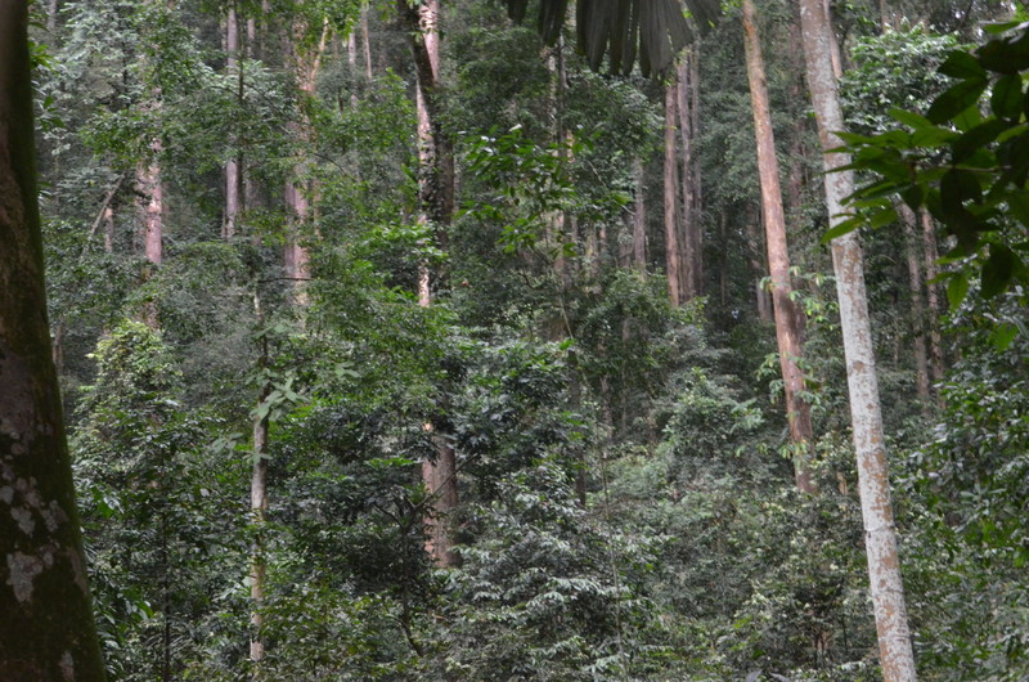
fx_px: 2054
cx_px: 514
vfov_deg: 18.8
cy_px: 341
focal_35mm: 72
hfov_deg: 28.1
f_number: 11
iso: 3200
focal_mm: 48
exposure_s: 1/60
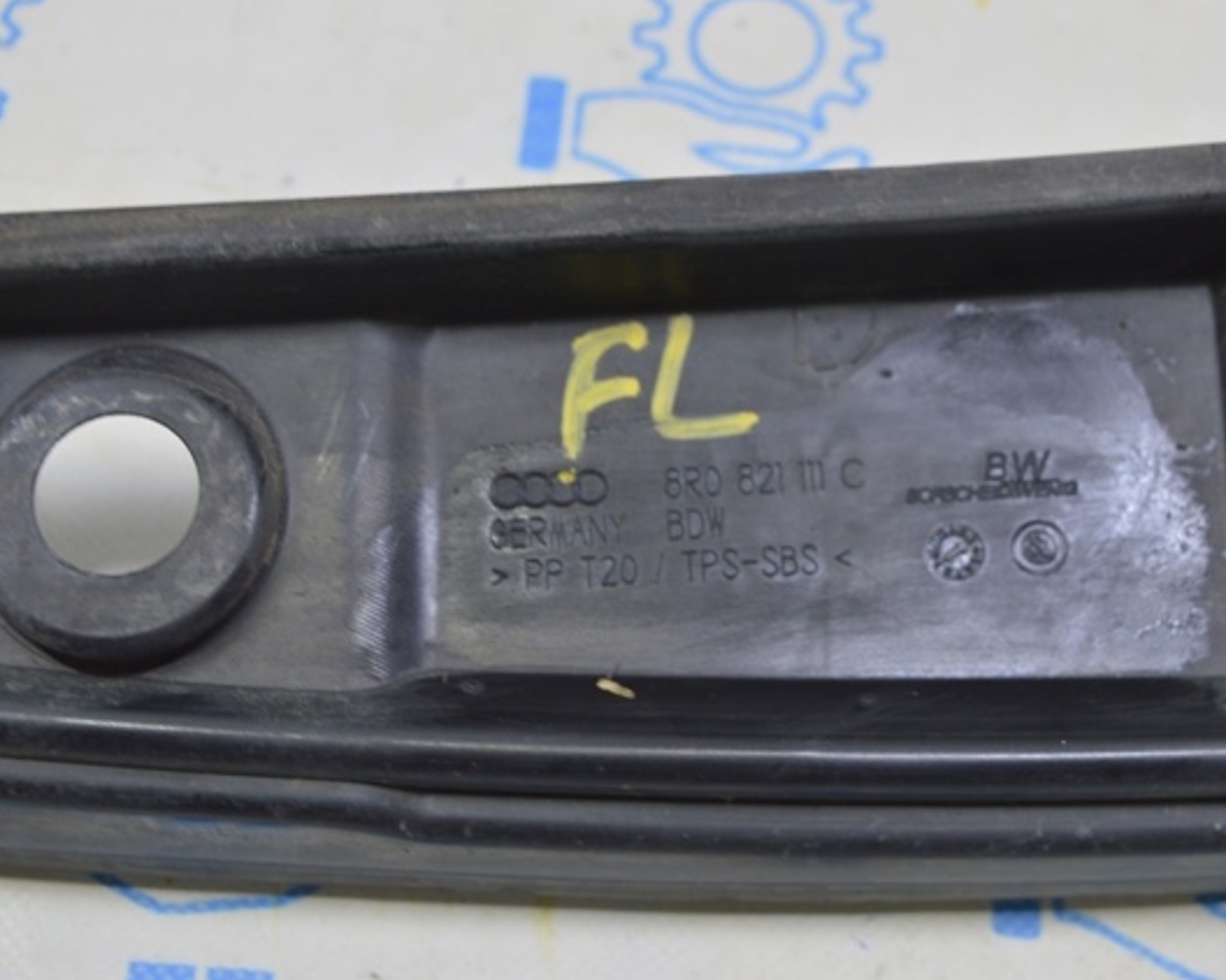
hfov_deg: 32.5
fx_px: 2104
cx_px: 625
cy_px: 489
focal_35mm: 58
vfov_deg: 26.2
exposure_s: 1/20
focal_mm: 34
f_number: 5.6
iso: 400
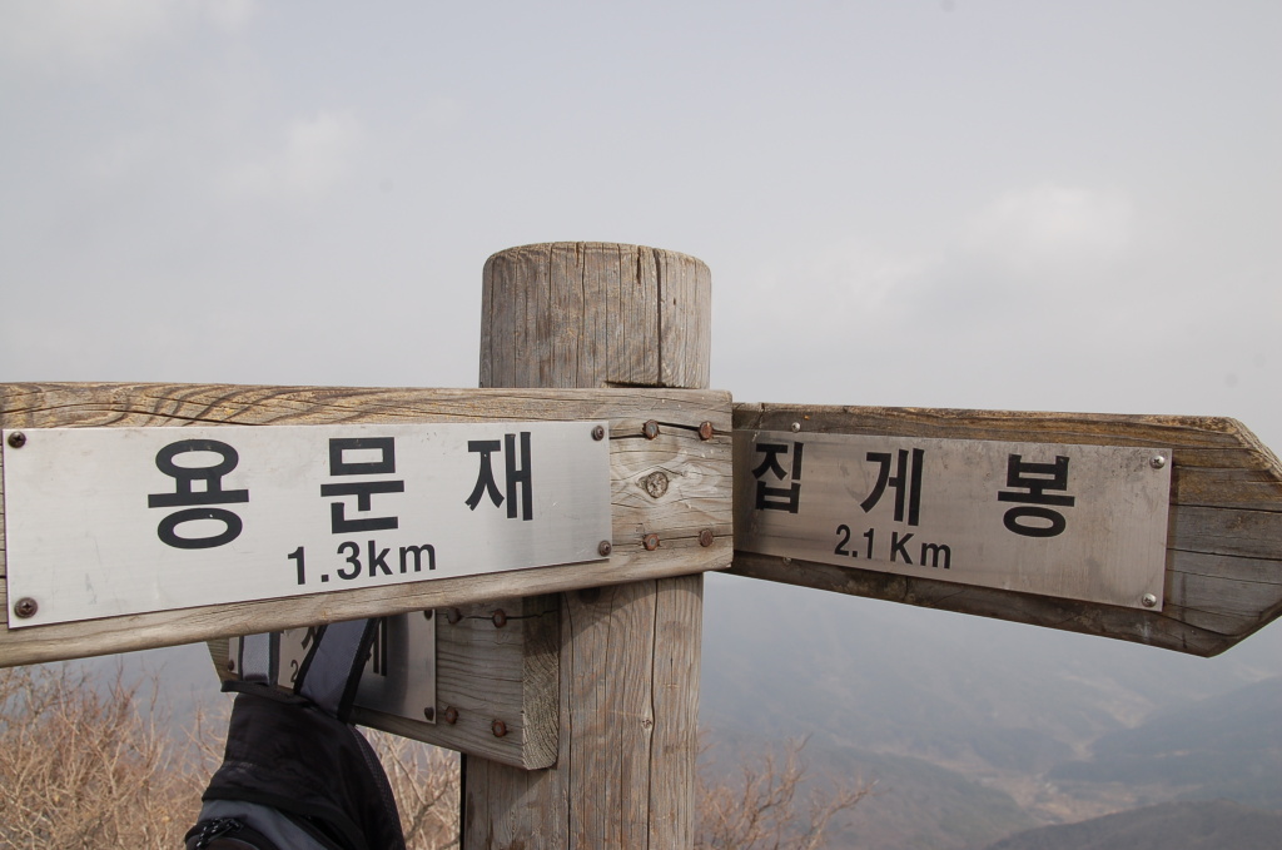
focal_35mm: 32
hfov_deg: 59.6
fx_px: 1120
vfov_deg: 41.6
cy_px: 425
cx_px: 641
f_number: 10
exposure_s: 1/320
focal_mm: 21
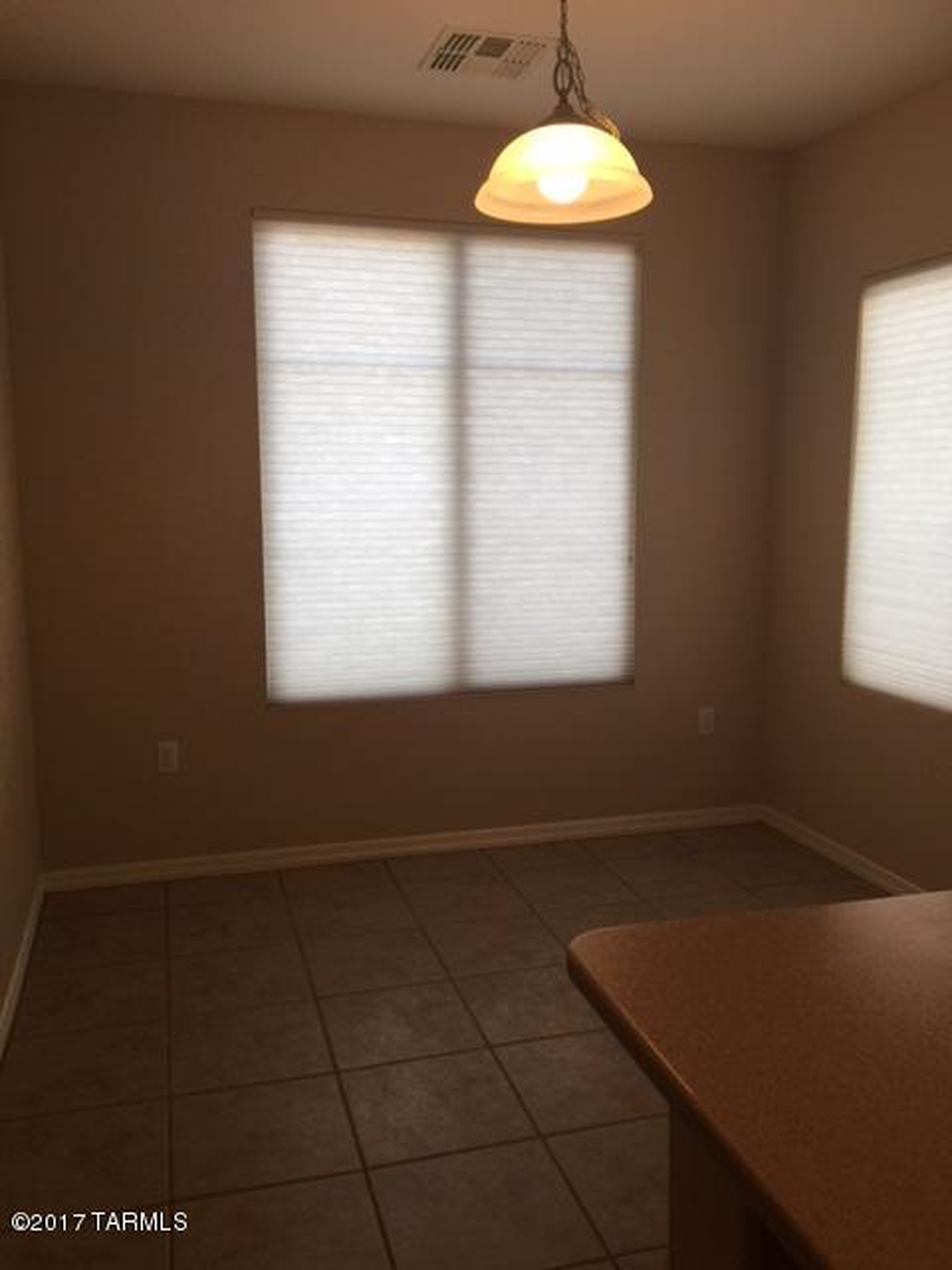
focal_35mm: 29
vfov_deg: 61.7
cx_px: 476
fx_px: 1063
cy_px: 635
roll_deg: +0.1
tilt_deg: -6.8
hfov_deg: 48.2
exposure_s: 1/40
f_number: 2.2
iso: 32
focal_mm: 4.15
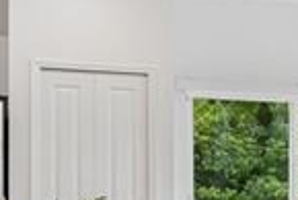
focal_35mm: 106
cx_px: 752
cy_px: 167
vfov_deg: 12.9
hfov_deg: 13.2
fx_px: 878
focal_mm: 10
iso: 100
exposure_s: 1/5
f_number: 7.1
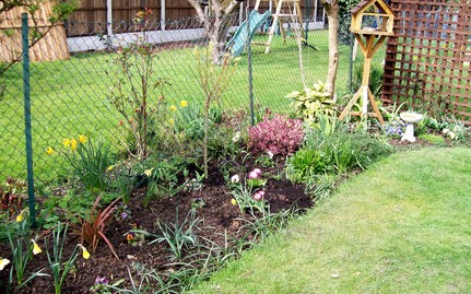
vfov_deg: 32.7
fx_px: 500
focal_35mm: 39
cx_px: 239
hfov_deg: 50.4
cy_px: 152
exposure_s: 1/386
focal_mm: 6
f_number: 2.7
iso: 80
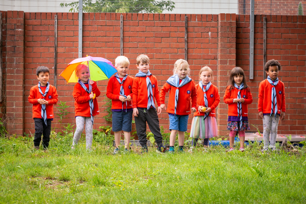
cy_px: 102
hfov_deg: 17.1
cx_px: 153
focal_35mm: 120
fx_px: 1020
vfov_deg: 11.4
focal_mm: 120
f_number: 7.1
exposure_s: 1/200
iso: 1250
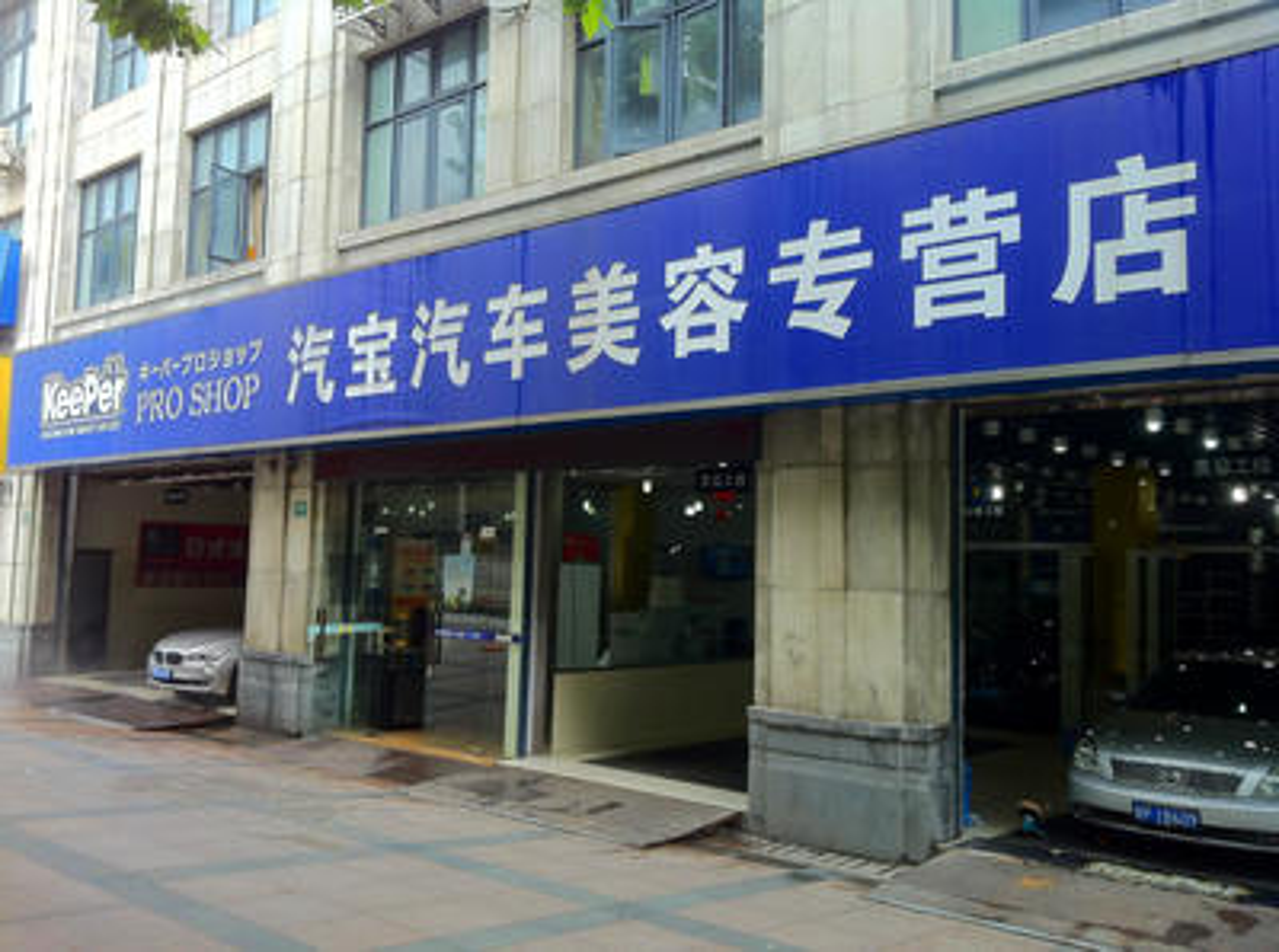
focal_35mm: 35
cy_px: 476
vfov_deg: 40.5
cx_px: 640
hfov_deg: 52.7
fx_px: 1290
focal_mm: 3.85
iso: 125
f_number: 2.8
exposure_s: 1/120
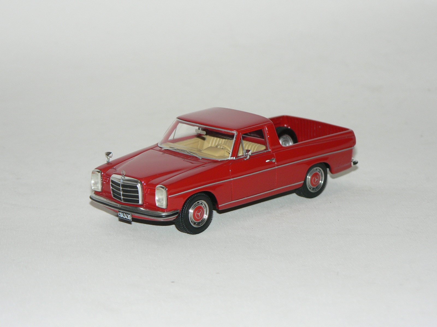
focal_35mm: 130
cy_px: 164
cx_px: 218
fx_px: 1641
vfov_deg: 11.4
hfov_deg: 15.2
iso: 100
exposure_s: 1/60
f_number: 3.2
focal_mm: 21.6
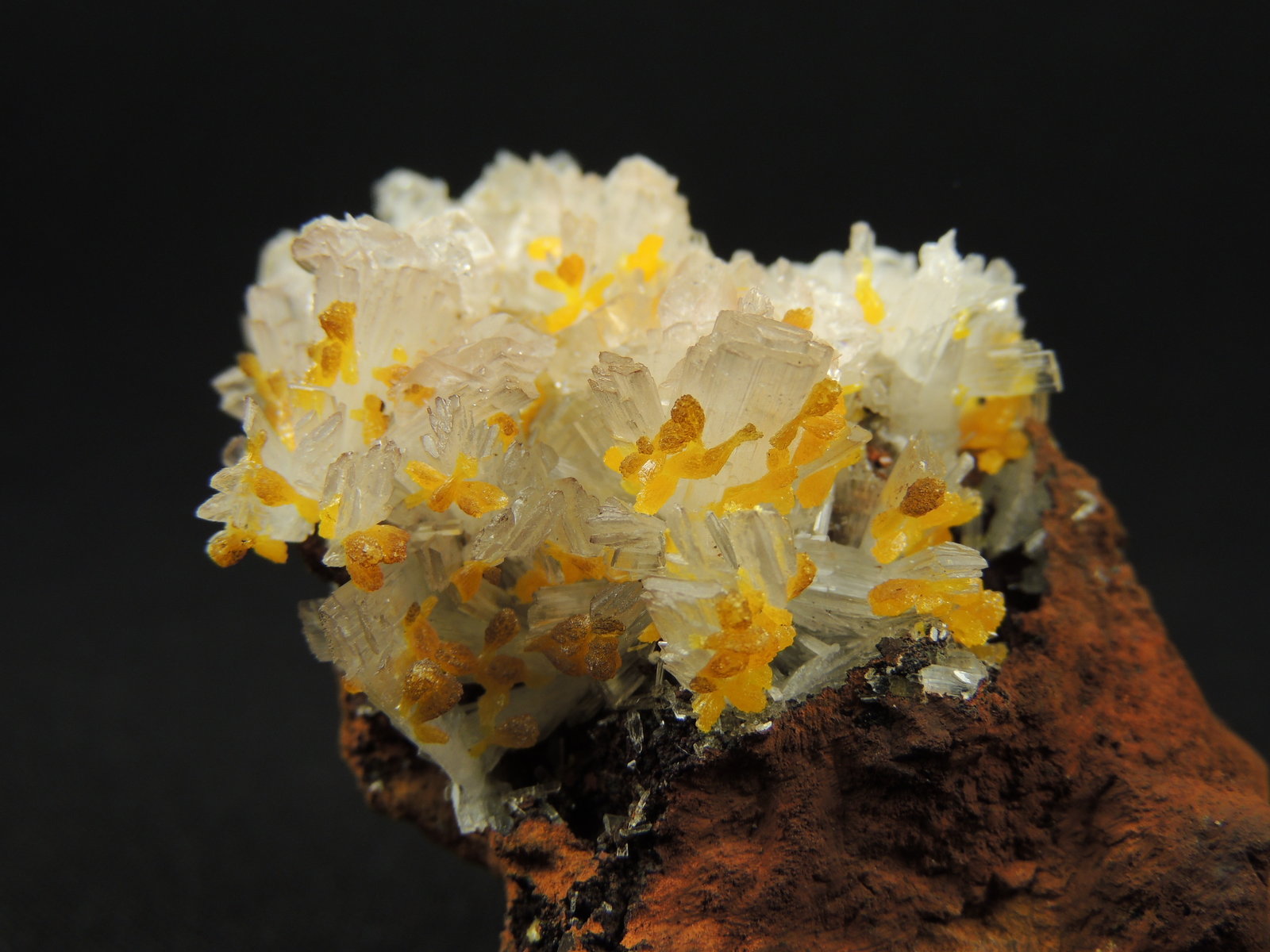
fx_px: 1724
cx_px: 635
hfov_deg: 40.4
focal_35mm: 47
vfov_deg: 30.9
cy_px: 476
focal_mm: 8.3
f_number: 3.5
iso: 100
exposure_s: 1/200
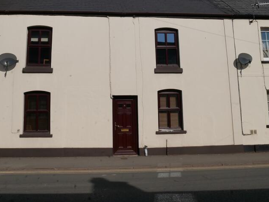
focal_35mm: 39
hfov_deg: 47.7
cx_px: 115
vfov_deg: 36.1
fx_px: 303
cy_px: 54
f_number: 16
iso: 200
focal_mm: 12
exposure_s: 1/400
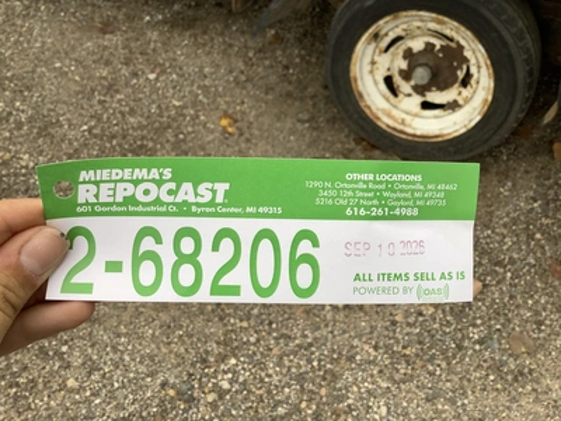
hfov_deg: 58.4
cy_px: 210
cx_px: 280
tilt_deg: -50.9
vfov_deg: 45.4
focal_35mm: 31
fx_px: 502
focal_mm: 3.3
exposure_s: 1/120
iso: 32
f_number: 2.4
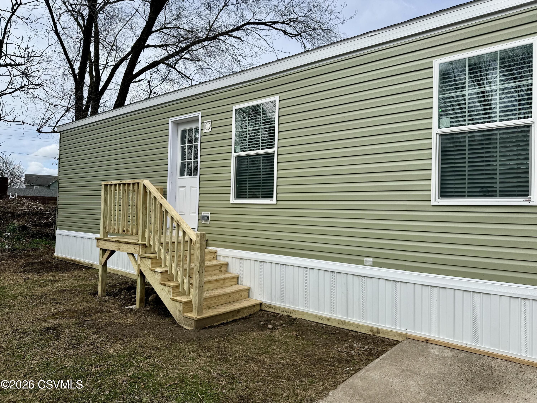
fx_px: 372
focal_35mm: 24
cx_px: 268
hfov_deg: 71.6
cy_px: 202
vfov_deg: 56.8
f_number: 1.78
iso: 80
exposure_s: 1/6173
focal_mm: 6.76
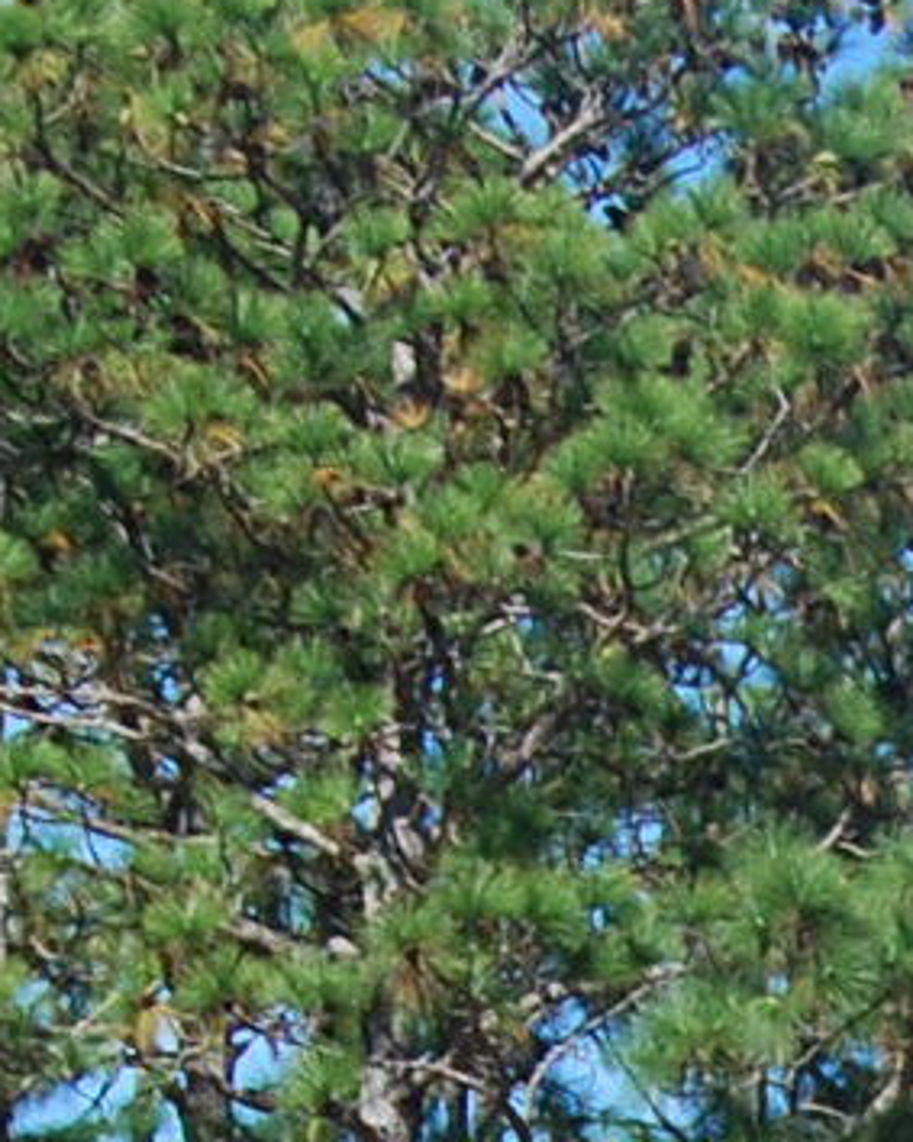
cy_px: 2316
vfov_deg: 6.3
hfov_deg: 5.0
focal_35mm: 300
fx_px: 10137
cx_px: 2029
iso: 100
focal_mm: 26
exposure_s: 1/200
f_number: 7.1
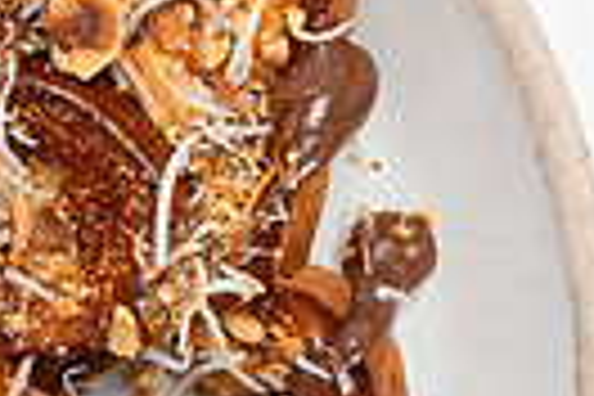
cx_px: -200
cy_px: 238
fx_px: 4801
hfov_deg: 7.0
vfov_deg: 4.7
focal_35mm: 291
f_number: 9
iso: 200
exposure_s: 1/200
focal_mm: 50
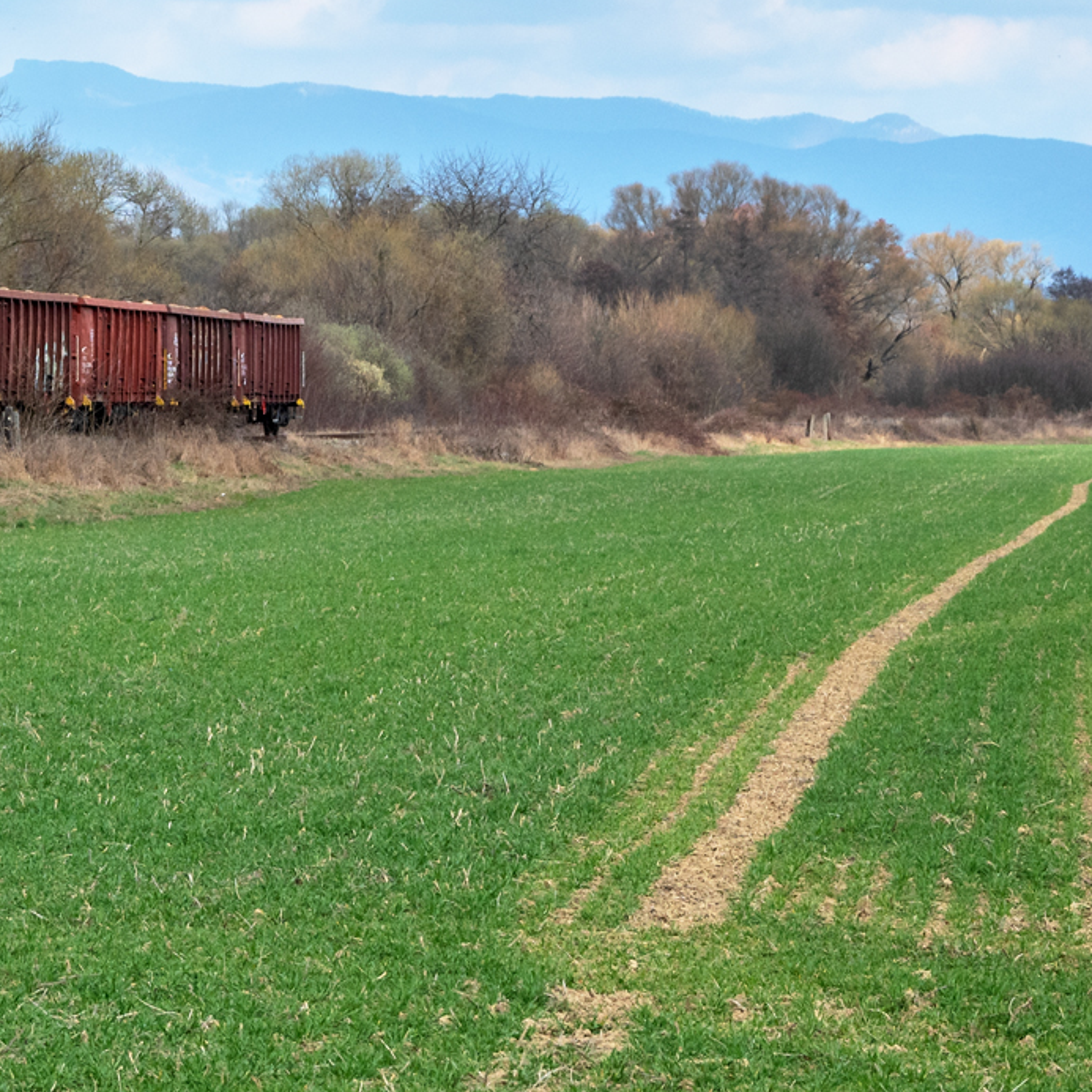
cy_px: 351
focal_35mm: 153
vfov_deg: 11.4
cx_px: 27
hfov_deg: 11.3
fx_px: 5461
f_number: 9
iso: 200
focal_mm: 52
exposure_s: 1/640
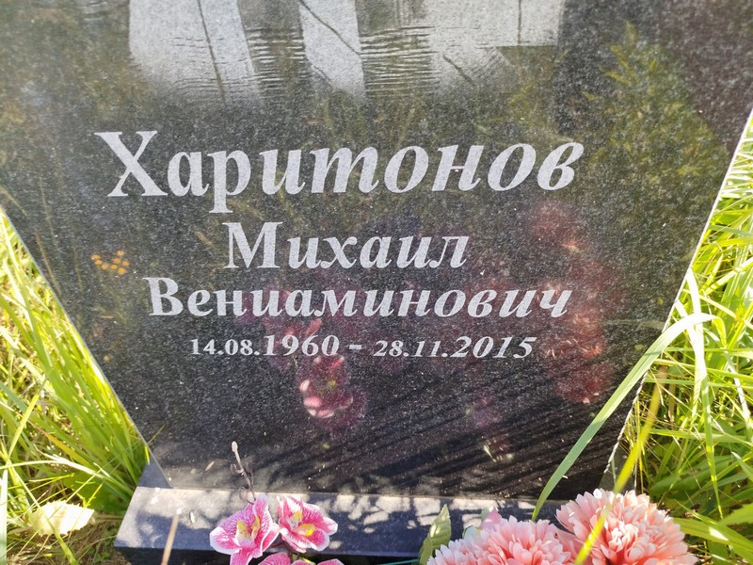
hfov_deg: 71.6
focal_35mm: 24
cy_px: 282
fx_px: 522
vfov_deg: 56.8
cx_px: 376
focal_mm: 5.31
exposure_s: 1/149
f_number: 1.7
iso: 50
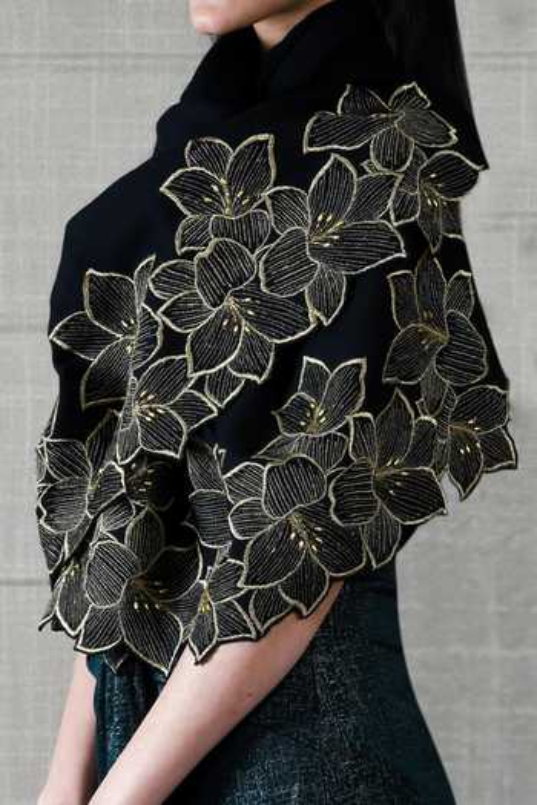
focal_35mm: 185
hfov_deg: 7.4
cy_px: 402
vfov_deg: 11.1
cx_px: 268
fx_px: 4139
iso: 160
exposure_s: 1/100
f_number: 20
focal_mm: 185
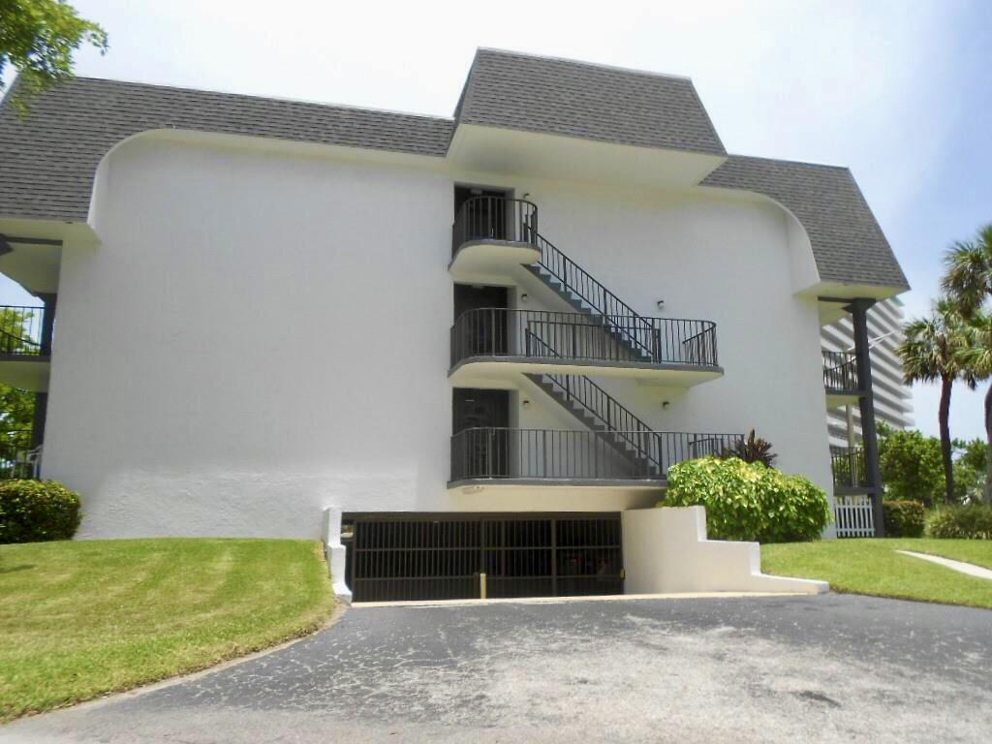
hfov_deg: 67.3
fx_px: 745
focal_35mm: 26
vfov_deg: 53.1
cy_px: 372
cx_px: 496
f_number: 3.2
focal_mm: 4.6
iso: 80
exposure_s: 1/800
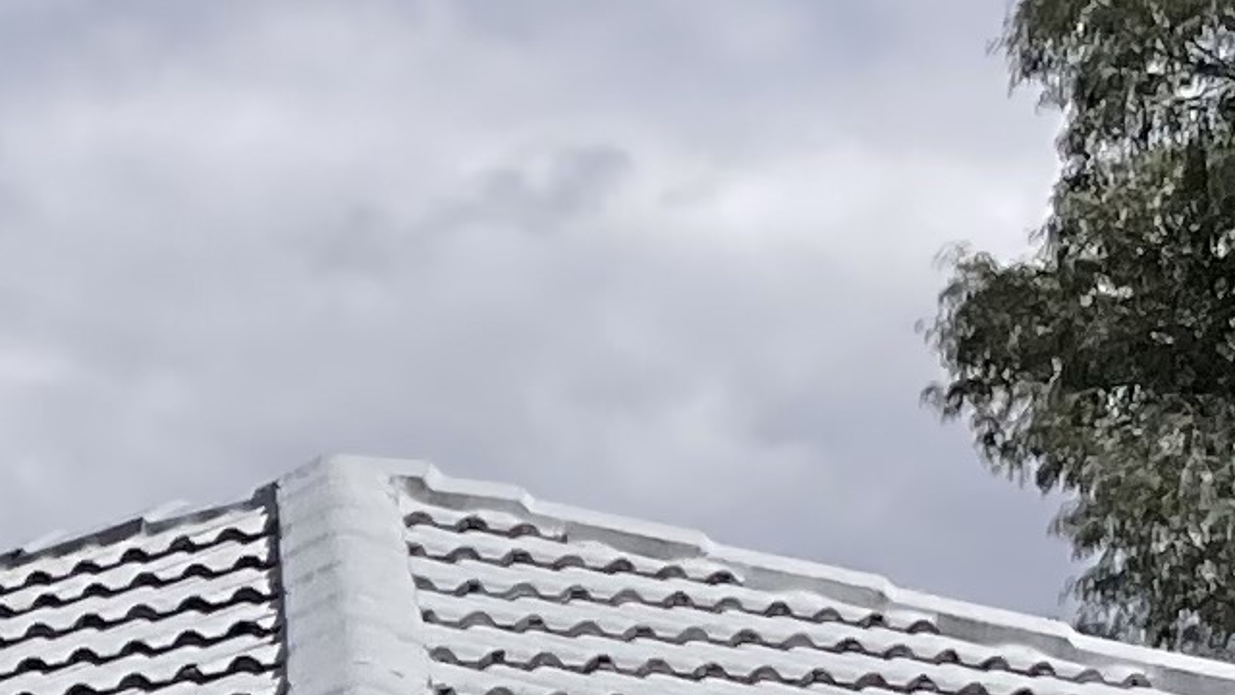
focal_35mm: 199
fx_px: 6517
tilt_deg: -0.5
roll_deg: +0.3
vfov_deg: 5.9
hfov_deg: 10.6
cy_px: 1591
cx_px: -444
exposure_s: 1/3125
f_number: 1.8
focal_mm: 3
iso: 16
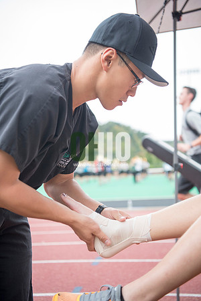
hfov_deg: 28.1
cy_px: 150
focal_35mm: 48
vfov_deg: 41.1
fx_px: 402
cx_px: 100
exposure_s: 1/200
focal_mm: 48
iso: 500
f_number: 3.2
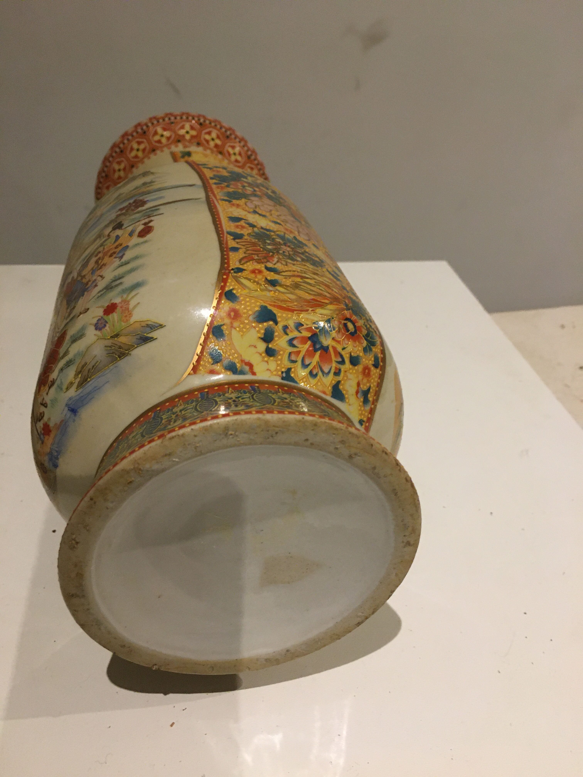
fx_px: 651
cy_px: 388
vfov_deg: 61.7
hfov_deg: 48.2
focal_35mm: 29
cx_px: 292
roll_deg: -5.4
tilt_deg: -33.7
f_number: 2.2
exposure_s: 1/33
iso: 200
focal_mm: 4.15
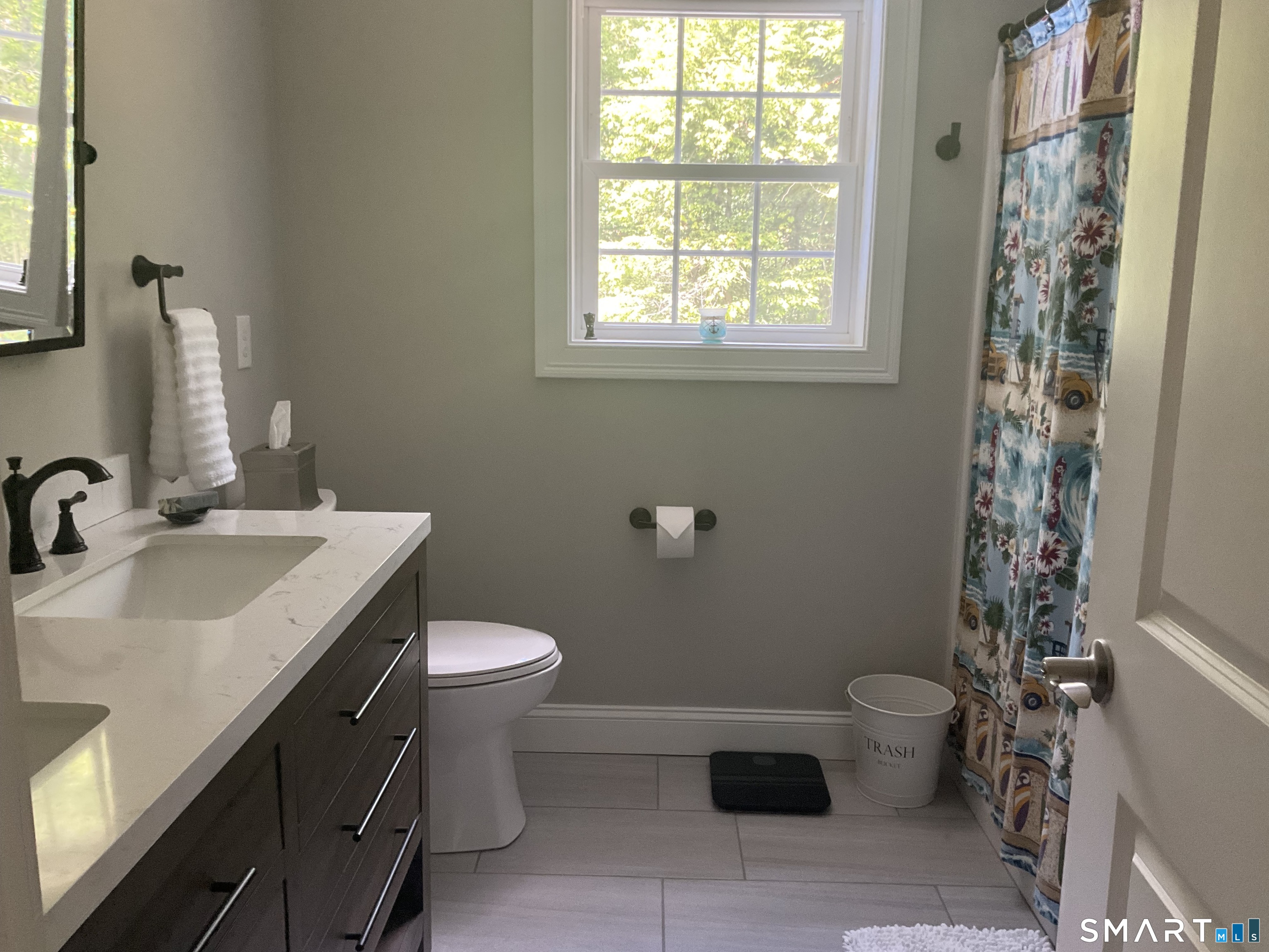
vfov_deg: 48.2
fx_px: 1063
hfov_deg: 61.7
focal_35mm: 29
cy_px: 476
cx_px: 634
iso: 160
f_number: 1.8
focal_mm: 3
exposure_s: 1/60
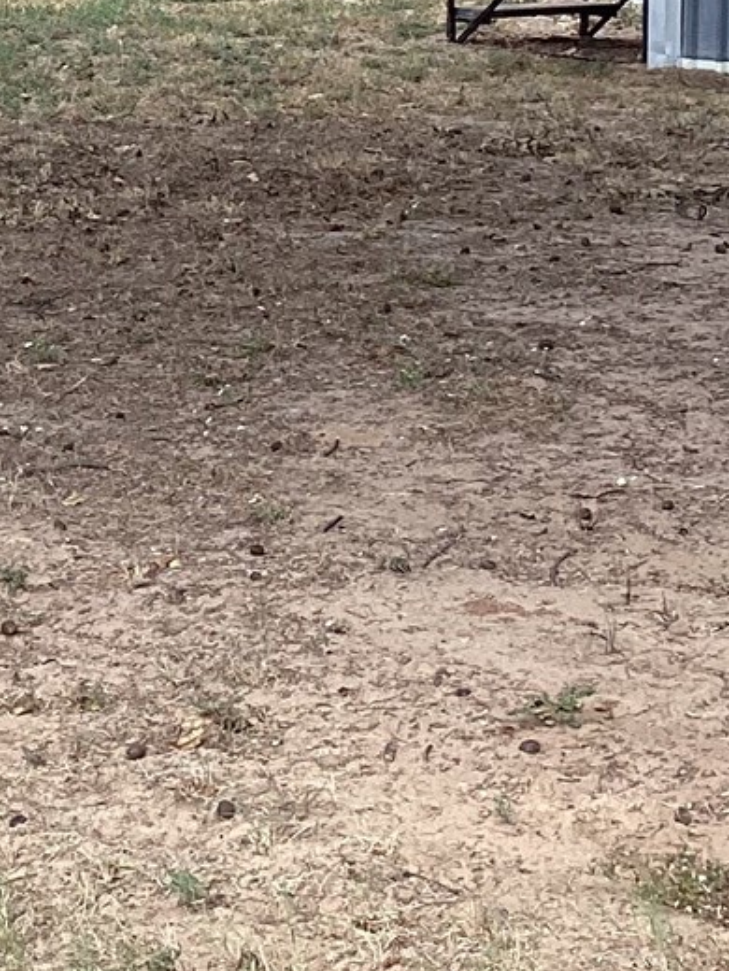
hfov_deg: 12.1
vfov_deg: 15.7
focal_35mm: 122
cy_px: -110
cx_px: 75
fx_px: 3426
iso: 25
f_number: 2.4
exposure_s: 1/386
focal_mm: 3.3
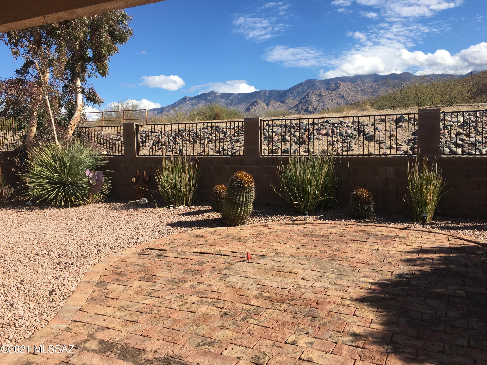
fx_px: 408
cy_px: 182
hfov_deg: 61.7
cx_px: 244
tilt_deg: -5.2
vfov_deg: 48.2
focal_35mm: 29
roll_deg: +0.2
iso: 25
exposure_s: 1/1479
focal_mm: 4.15
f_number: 2.2
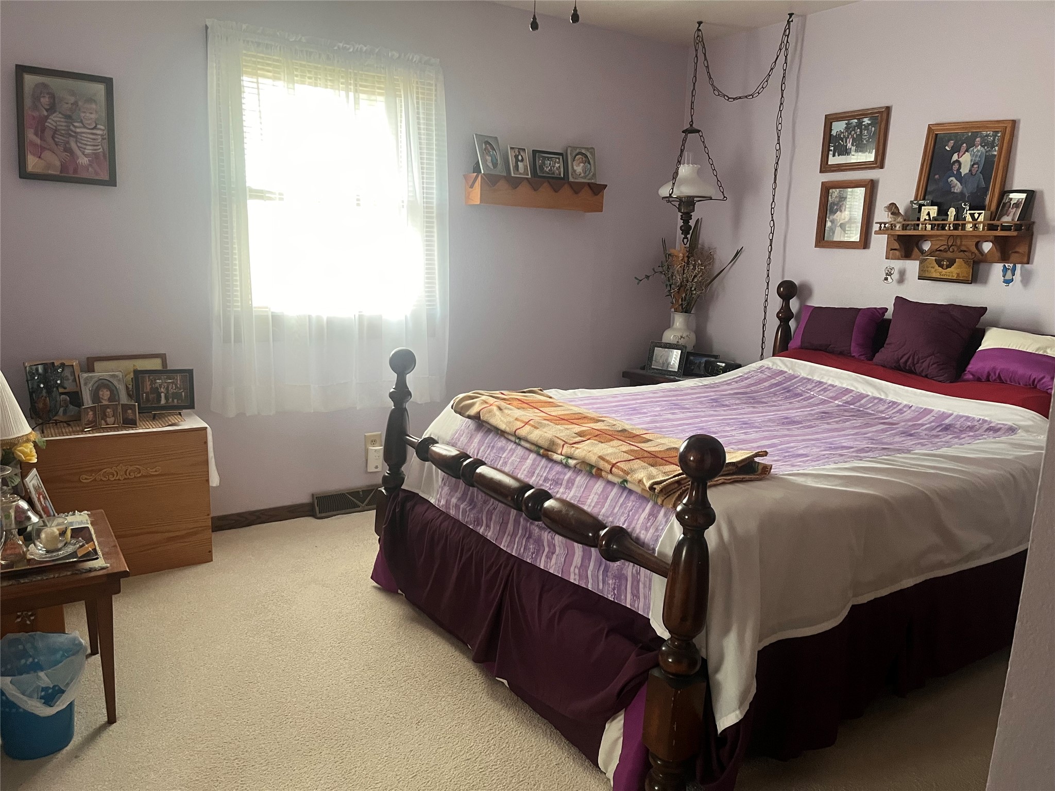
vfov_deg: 53.1
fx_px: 792
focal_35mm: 26
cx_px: 528
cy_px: 396
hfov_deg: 67.3
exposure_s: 1/60
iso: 250
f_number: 1.6
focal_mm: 5.1
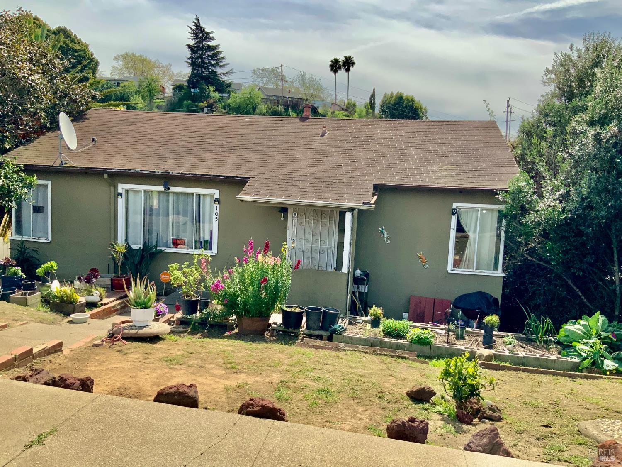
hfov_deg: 61.7
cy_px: 234
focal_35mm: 29
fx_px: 521
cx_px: 311
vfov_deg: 48.2
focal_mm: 3
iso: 16
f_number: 1.8
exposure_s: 1/1786
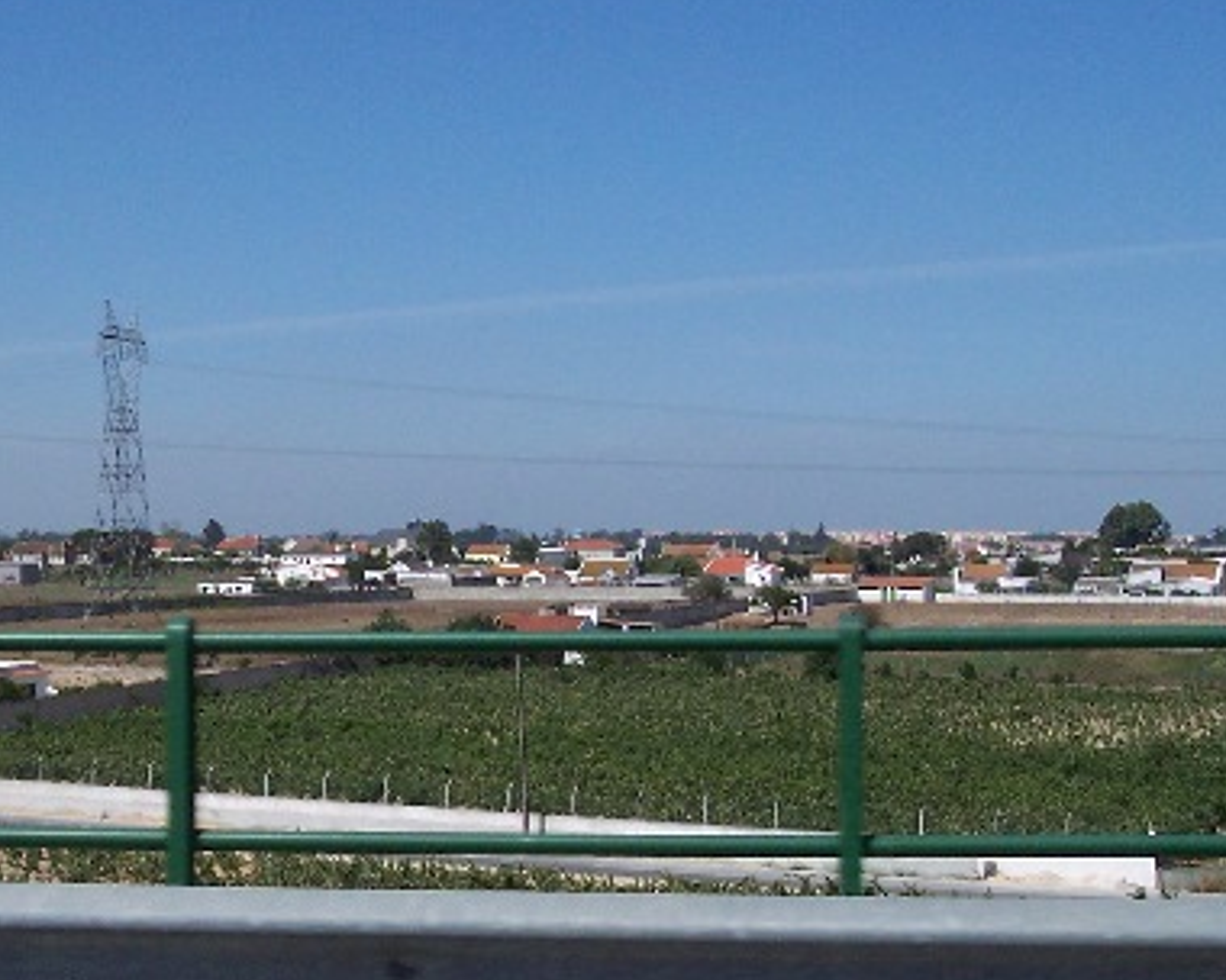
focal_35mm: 78
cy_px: 509
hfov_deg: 24.1
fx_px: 2830
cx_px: 271
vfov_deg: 19.7
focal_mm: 8
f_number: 4.8
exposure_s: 1/1000
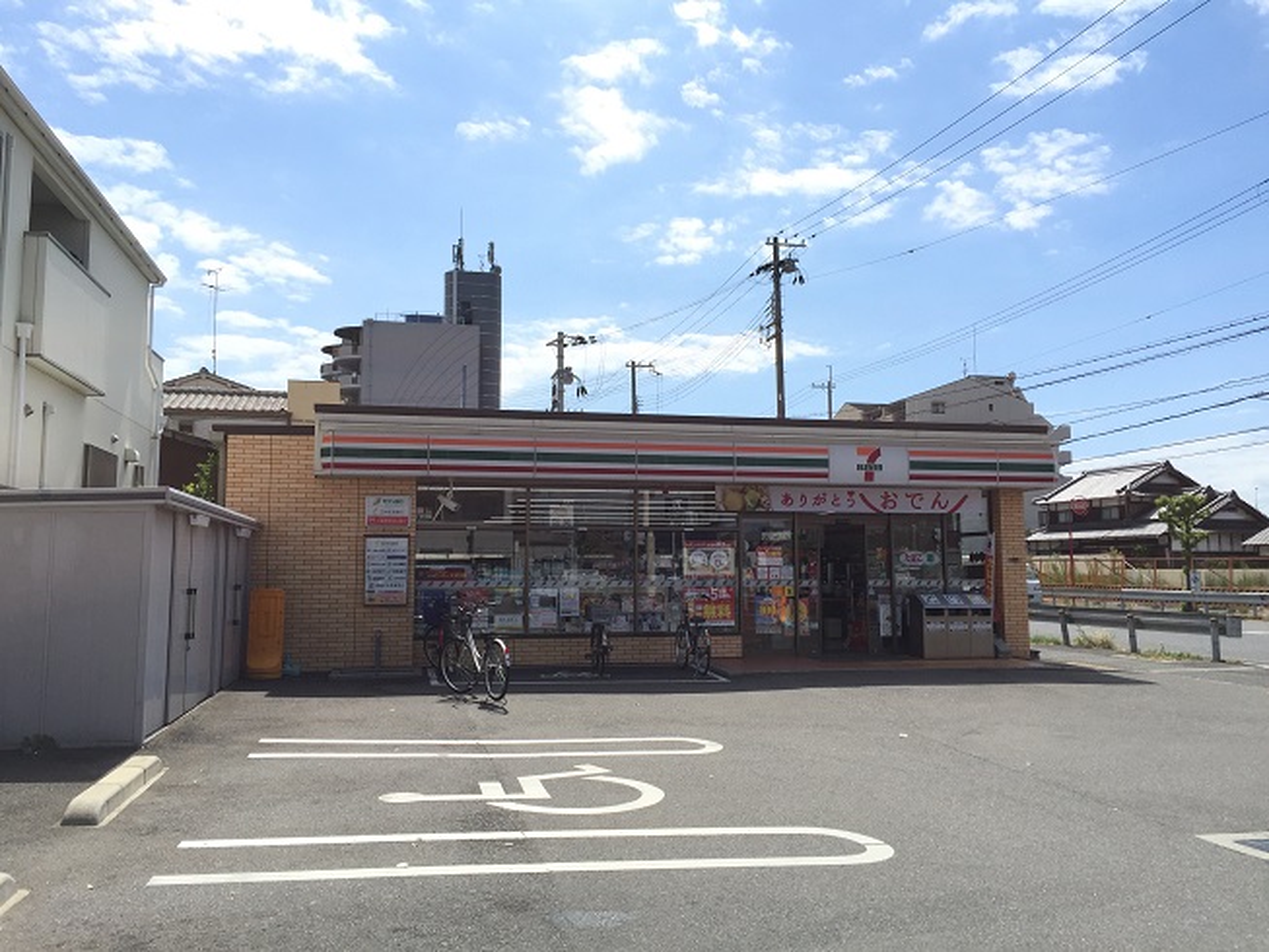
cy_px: 476
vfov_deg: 48.2
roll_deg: -0.8
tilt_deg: +6.1
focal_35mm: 29
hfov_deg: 61.7
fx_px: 1063
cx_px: 634
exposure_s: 1/2639
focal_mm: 4.15
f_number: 2.2
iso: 32
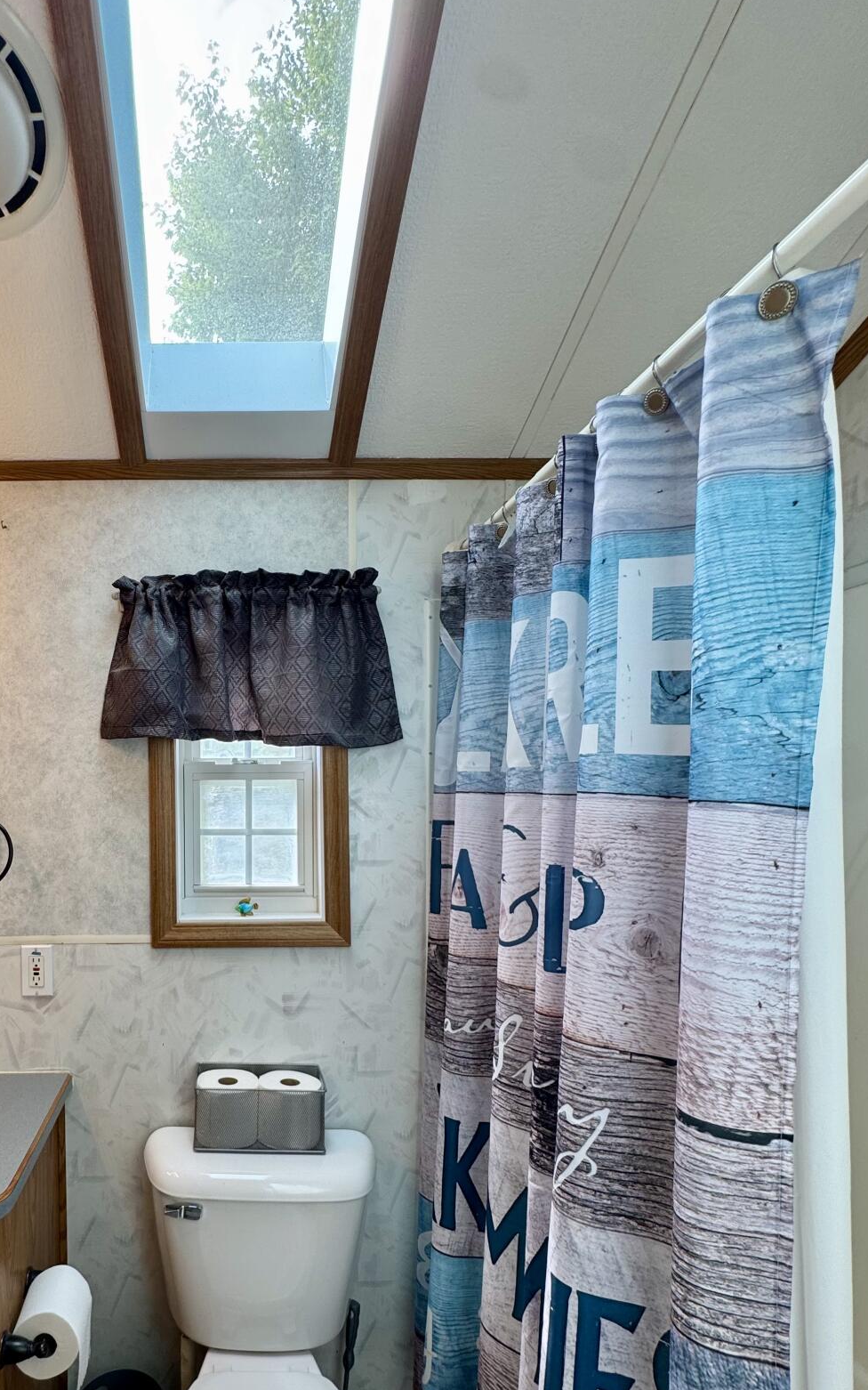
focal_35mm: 19
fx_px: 719
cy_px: 793
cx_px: 223
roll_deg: +0.7
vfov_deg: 87.5
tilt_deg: -0.3
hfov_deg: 59.1
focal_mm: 2.22
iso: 40
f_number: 2.2
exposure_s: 1/120
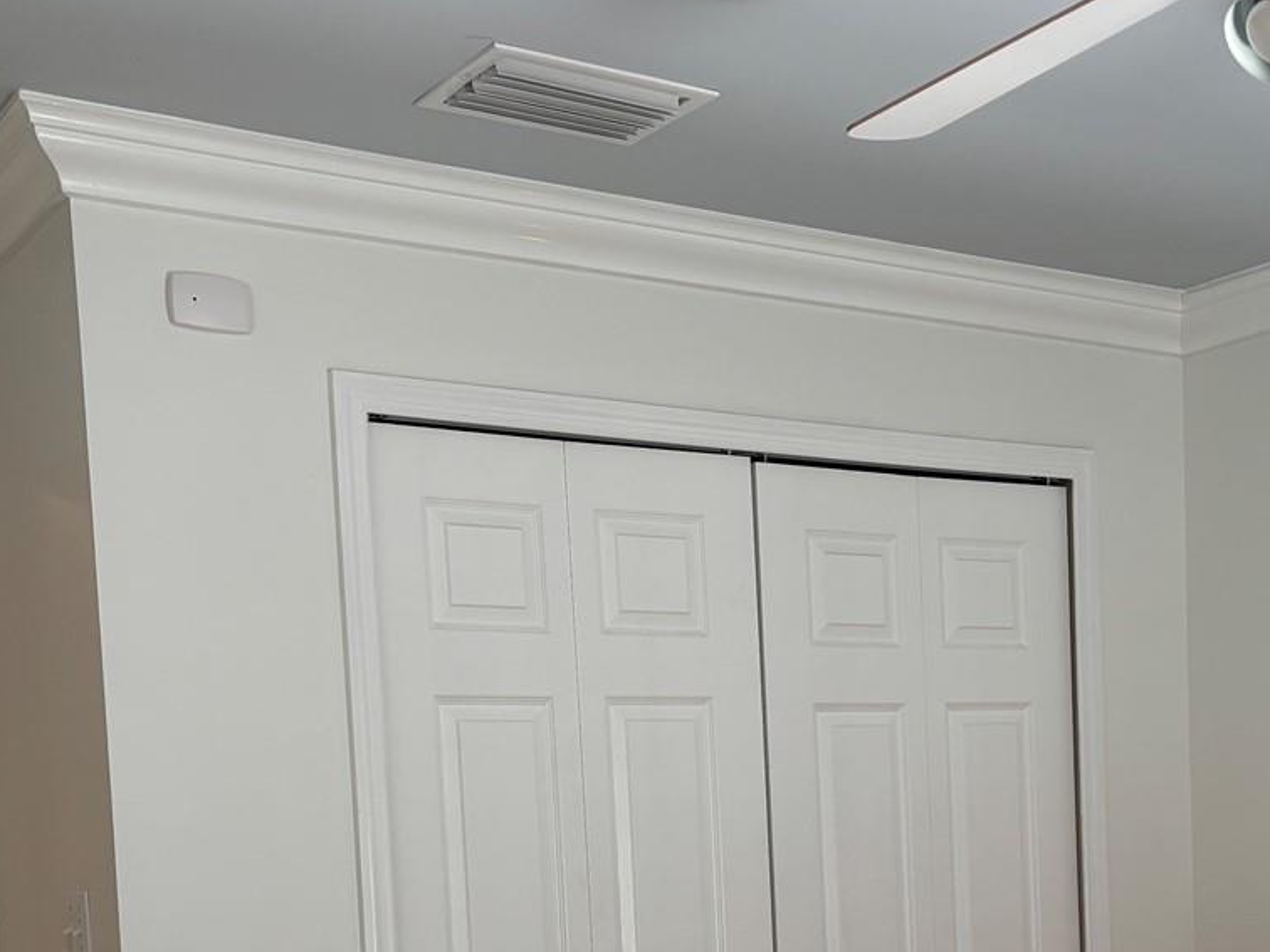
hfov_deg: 34.7
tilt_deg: -3.1
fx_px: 2018
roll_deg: +2.0
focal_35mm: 55
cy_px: 912
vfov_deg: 25.5
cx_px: 815
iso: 100
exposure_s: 1/60
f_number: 1.6
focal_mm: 5.96
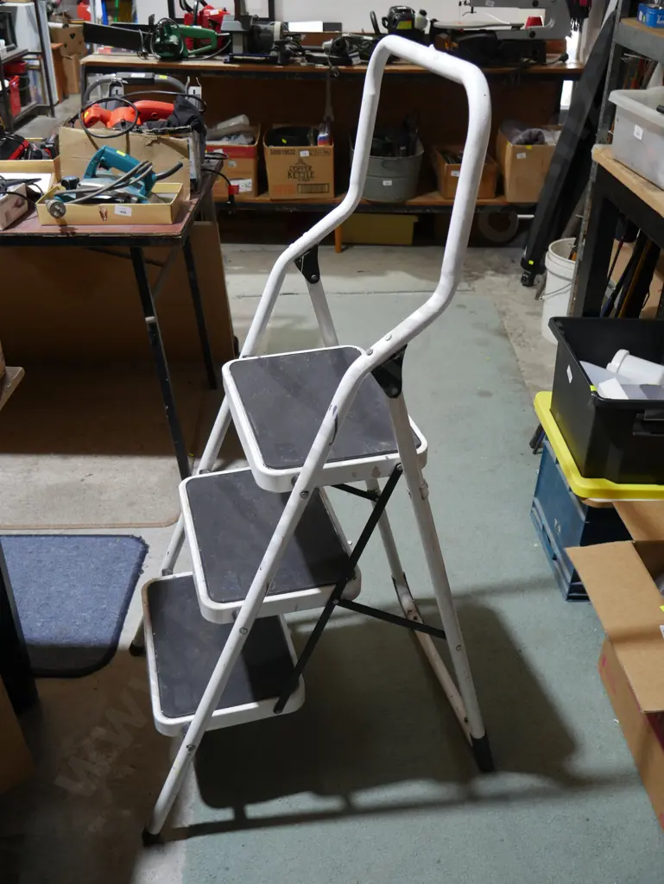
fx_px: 869
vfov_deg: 53.9
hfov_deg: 41.8
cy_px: 442
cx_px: 332
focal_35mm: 34
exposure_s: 1/60
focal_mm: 17
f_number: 4
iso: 500
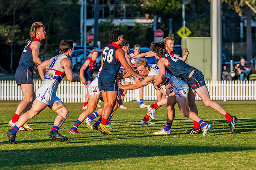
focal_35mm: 392
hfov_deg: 5.3
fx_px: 2790
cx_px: 163
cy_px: 79
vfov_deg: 3.5
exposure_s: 1/1600
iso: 800
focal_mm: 290
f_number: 8
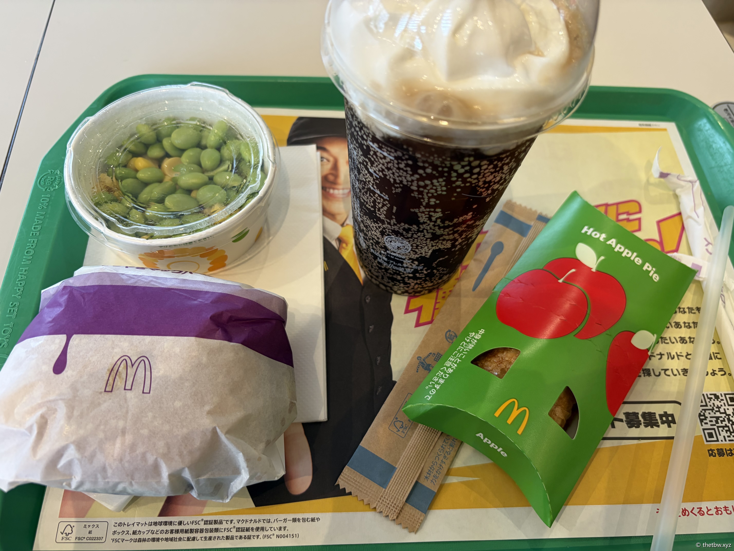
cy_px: 276
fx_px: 551
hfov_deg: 67.3
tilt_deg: -58.2
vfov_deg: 53.1
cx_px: 367
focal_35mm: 26
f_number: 1.6
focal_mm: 5.96
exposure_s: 1/122
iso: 125
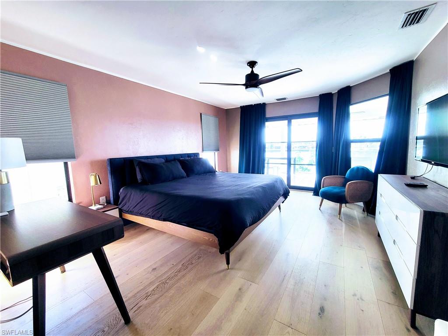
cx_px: 224
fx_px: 168
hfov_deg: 106.2
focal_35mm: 13
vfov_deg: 89.9
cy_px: 168
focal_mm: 2.2
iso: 80
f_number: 2.2
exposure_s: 1/60
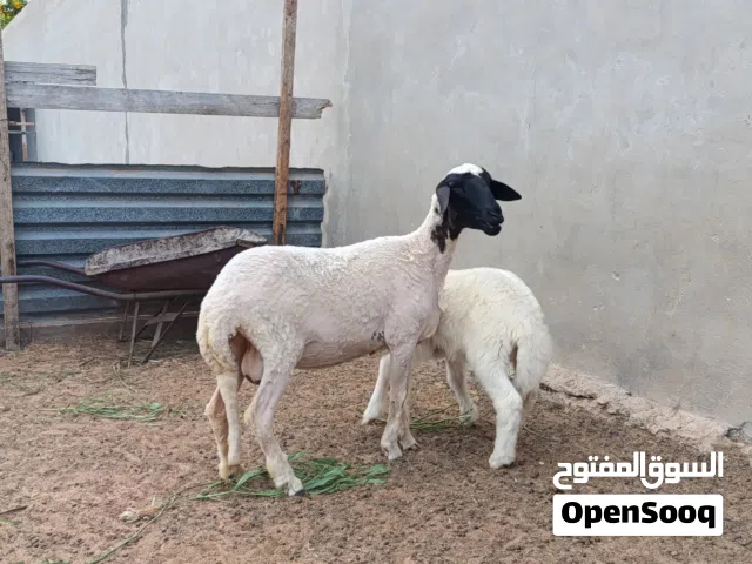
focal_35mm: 37
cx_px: 376
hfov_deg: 50.1
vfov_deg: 38.7
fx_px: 804
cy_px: 282
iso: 250
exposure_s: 1/100
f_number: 1.6
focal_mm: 6.14
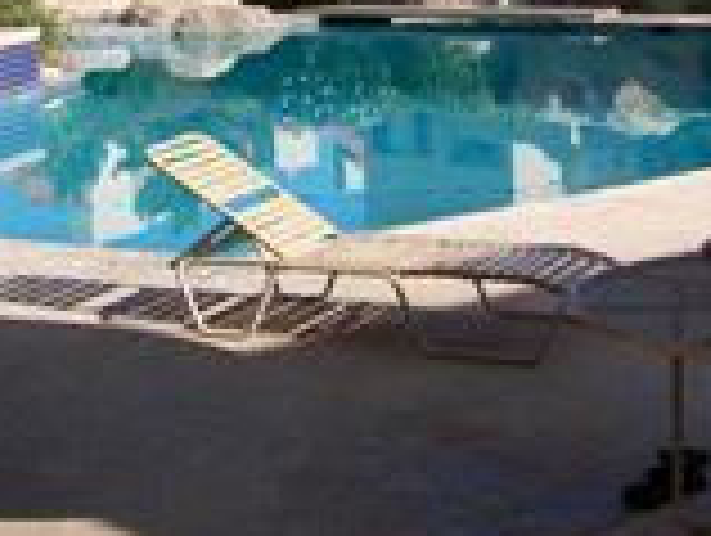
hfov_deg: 21.5
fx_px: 1872
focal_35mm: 91
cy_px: -5
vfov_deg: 16.0
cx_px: 320
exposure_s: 1/618
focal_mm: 6
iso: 80
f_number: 4.8
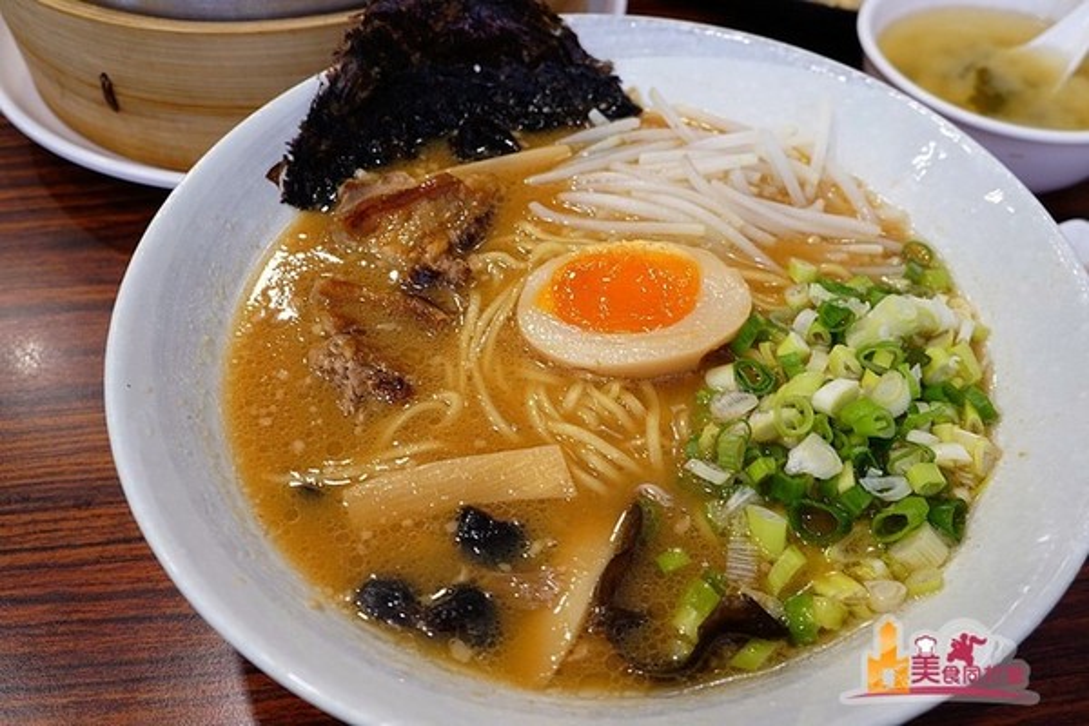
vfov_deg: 43.6
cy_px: 363
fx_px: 907
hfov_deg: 61.9
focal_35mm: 30
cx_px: 544
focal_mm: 20
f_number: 5
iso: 800
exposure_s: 1/30
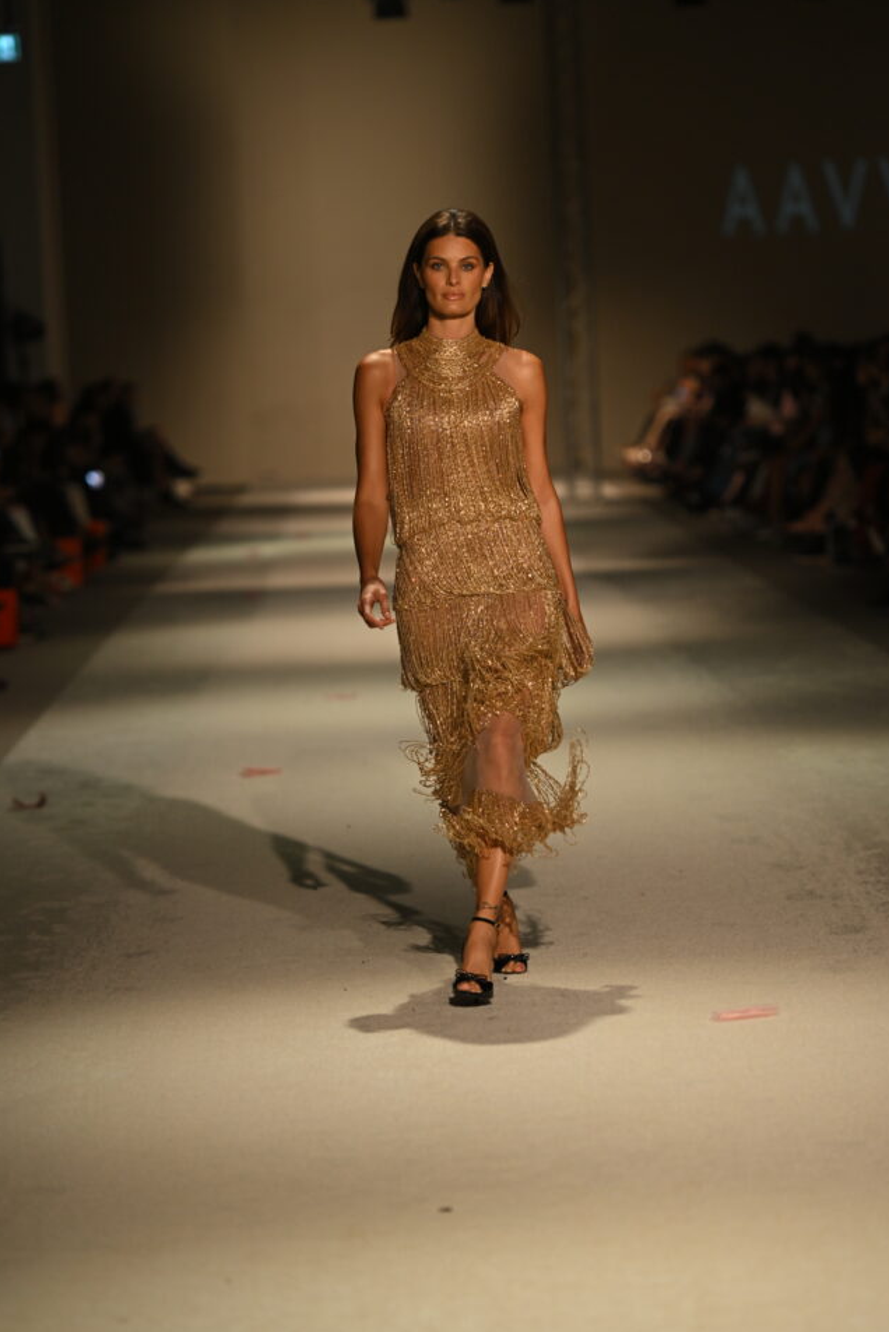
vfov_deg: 14.1
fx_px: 5367
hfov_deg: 9.5
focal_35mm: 145
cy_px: 711
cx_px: 470
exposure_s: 1/320
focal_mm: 135
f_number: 2.8
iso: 800
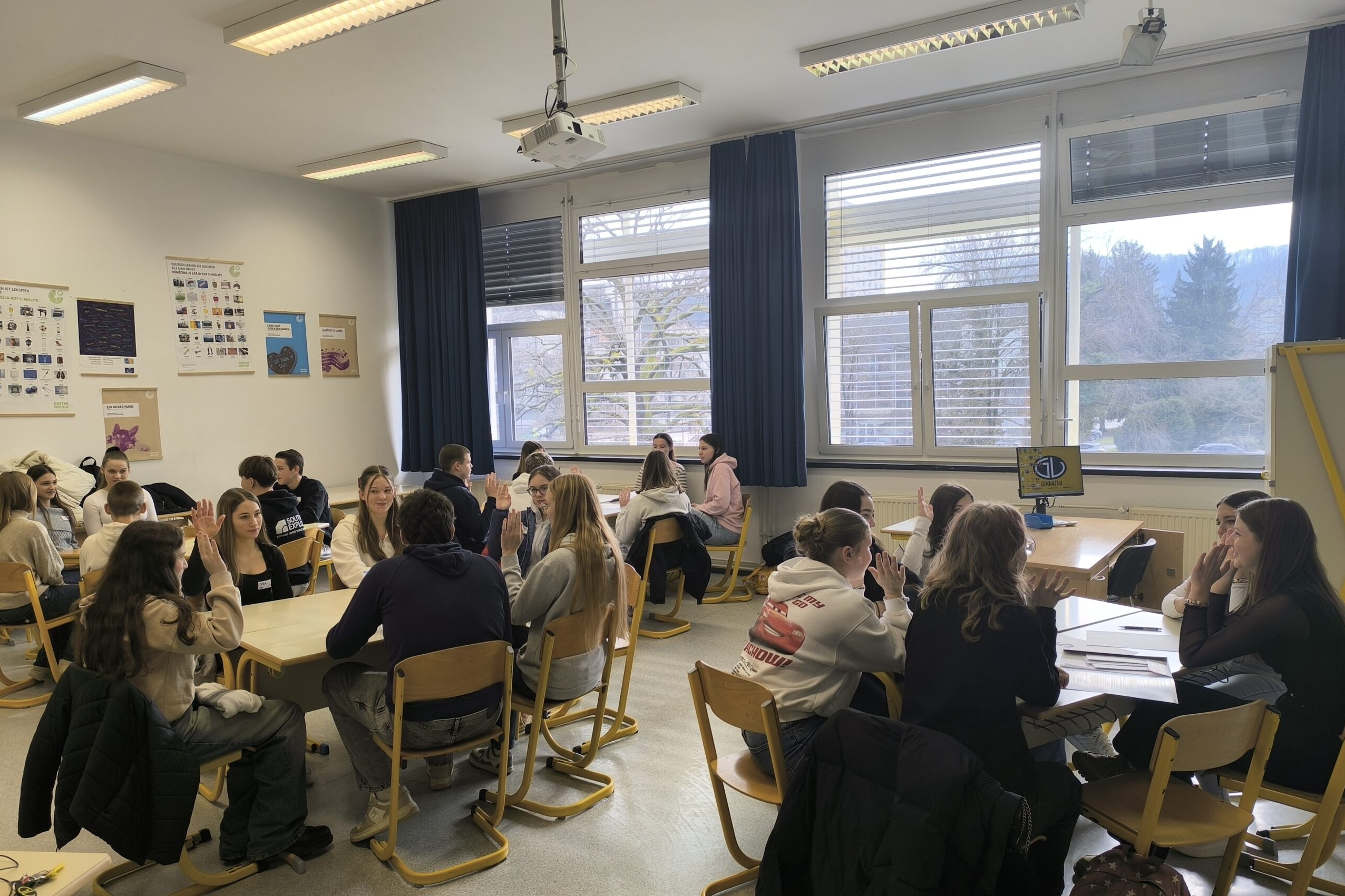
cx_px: 672
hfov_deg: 73.7
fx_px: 897
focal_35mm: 24
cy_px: 484
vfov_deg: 53.1
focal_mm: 6.14
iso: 64
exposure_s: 1/100
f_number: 1.65
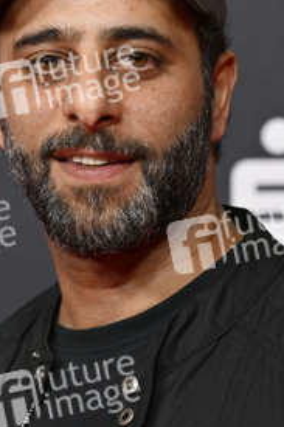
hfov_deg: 5.4
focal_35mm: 255
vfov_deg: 8.1
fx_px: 3021
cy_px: 160
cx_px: 106
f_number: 5
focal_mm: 175
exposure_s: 1/320
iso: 1250
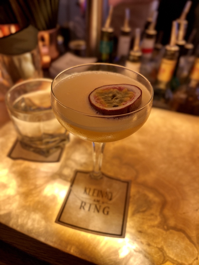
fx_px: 199
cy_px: 132
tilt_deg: -42.3
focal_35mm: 26
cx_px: 100
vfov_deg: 67.3
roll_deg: -3.0
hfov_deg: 53.1
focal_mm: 5.7
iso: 250
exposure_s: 1/57
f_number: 1.5
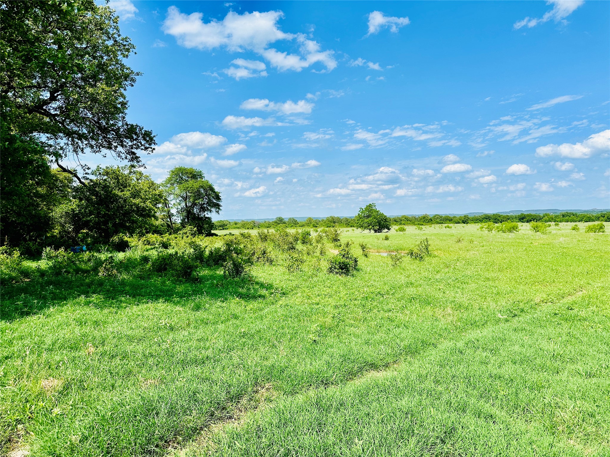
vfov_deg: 56.8
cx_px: 305
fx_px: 423
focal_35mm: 24
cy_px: 228
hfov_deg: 71.6
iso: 80
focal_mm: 6.86
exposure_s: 1/5263
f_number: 1.78
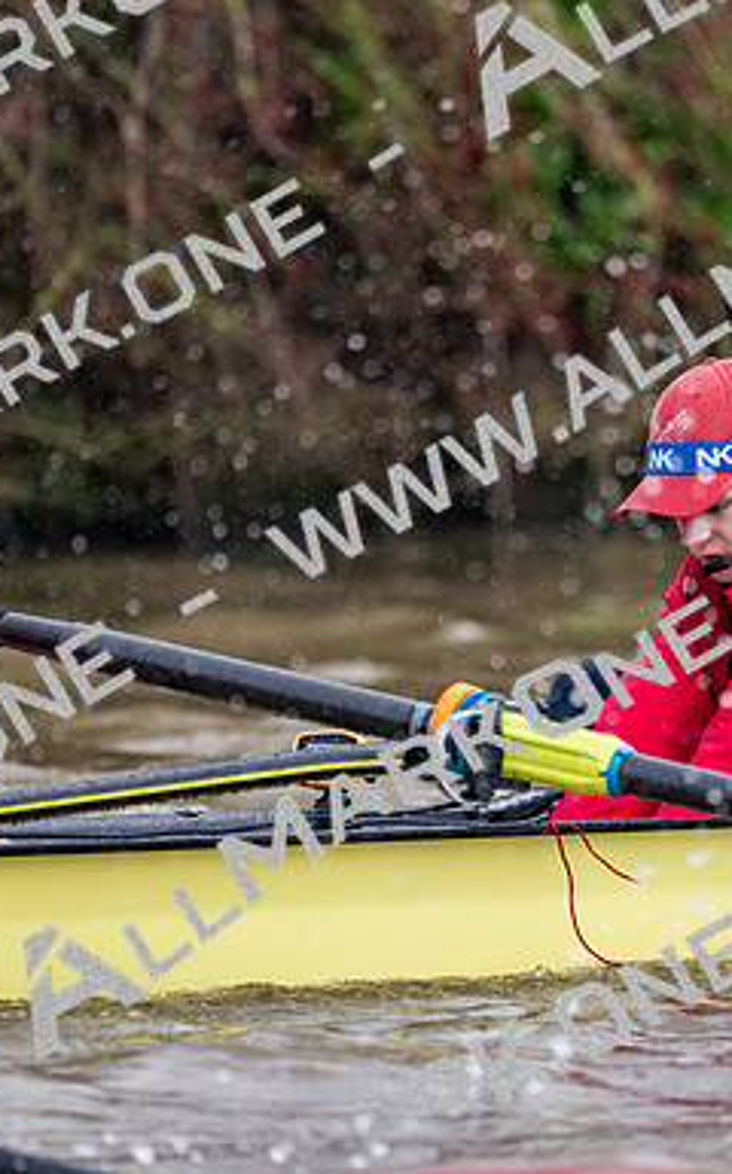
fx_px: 19667
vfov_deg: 3.4
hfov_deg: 2.1
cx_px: 644
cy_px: 587
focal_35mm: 615
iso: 2800
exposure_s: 1/1600
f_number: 4.5
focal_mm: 400
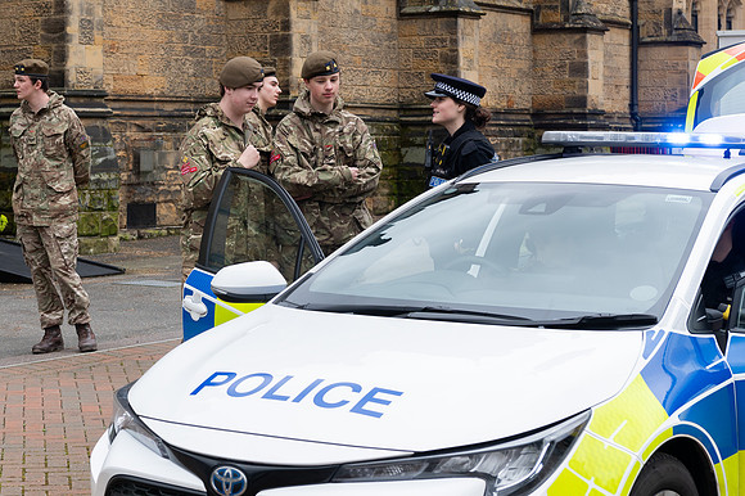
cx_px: 291
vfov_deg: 15.9
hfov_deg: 23.6
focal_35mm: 86
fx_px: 1776
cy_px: 261
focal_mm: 70
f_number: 8
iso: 400
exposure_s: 1/250
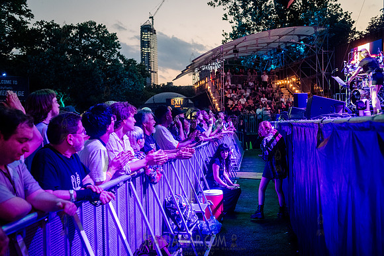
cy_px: 128
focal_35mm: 35
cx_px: 192
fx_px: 373
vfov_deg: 37.9
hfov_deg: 54.4
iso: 6400
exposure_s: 1/320
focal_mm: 35
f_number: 3.2
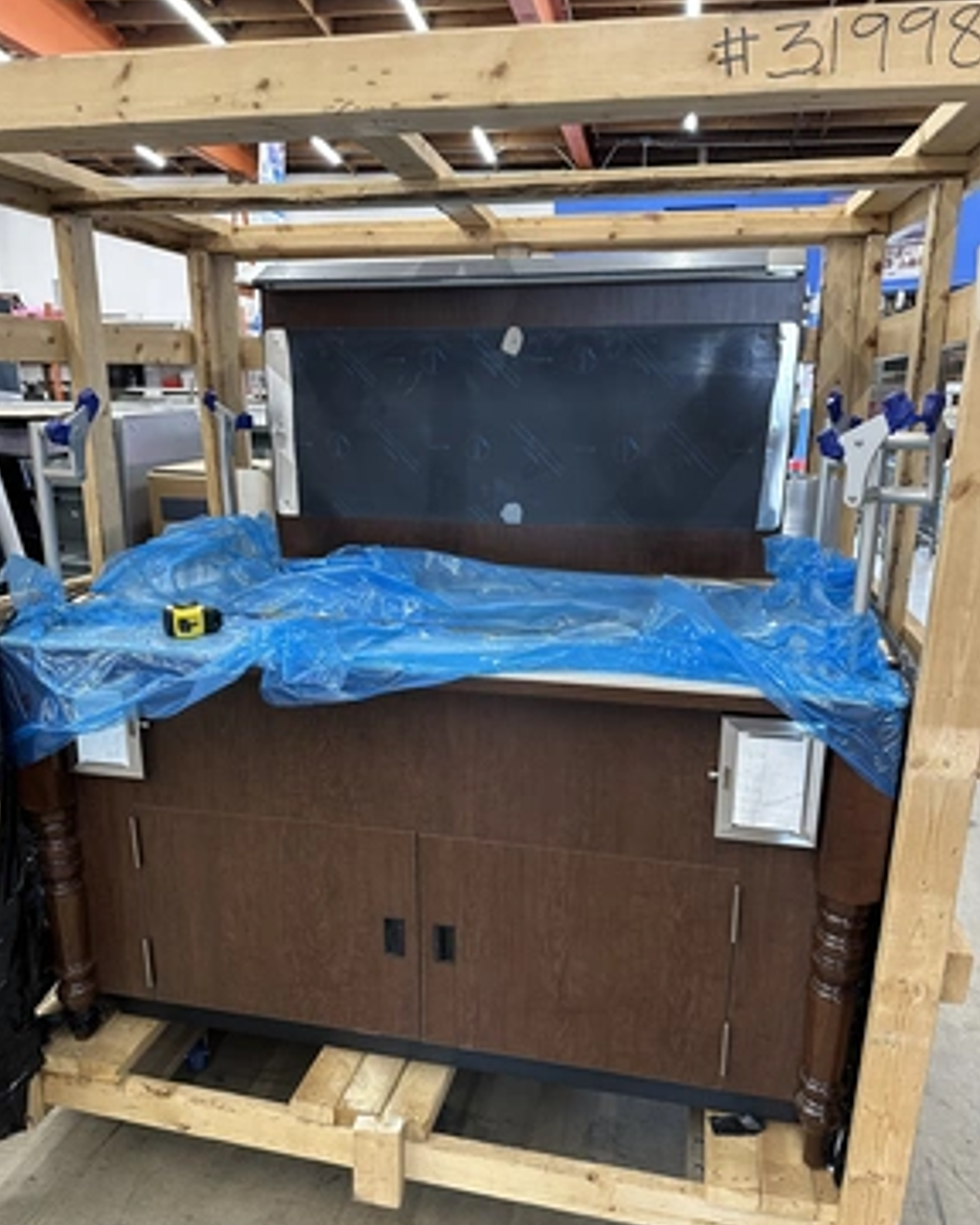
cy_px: 674
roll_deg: -0.8
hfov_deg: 54.9
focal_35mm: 26
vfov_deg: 65.9
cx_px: 473
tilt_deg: -16.1
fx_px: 943
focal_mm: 6.86
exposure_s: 1/60
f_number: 1.78
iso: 320
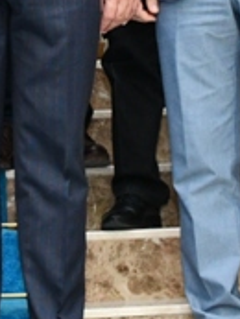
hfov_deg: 7.4
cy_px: -183
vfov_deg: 9.6
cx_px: -15
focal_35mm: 199
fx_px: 1837
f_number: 7.1
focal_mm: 35
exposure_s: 1/60
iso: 2800
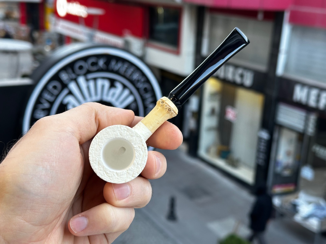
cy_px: 122
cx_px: 163
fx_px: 452
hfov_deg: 39.7
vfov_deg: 30.3
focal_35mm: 48
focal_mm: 6.86
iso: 80
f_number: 1.78
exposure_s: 1/121
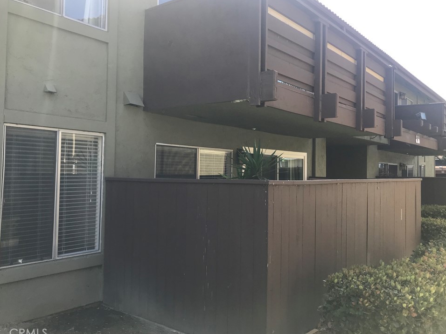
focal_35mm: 30
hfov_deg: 59.9
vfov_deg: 46.8
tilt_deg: +2.9
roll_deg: -0.8
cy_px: 161
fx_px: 387
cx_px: 231
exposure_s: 1/479
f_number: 1.8
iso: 20
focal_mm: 3.99
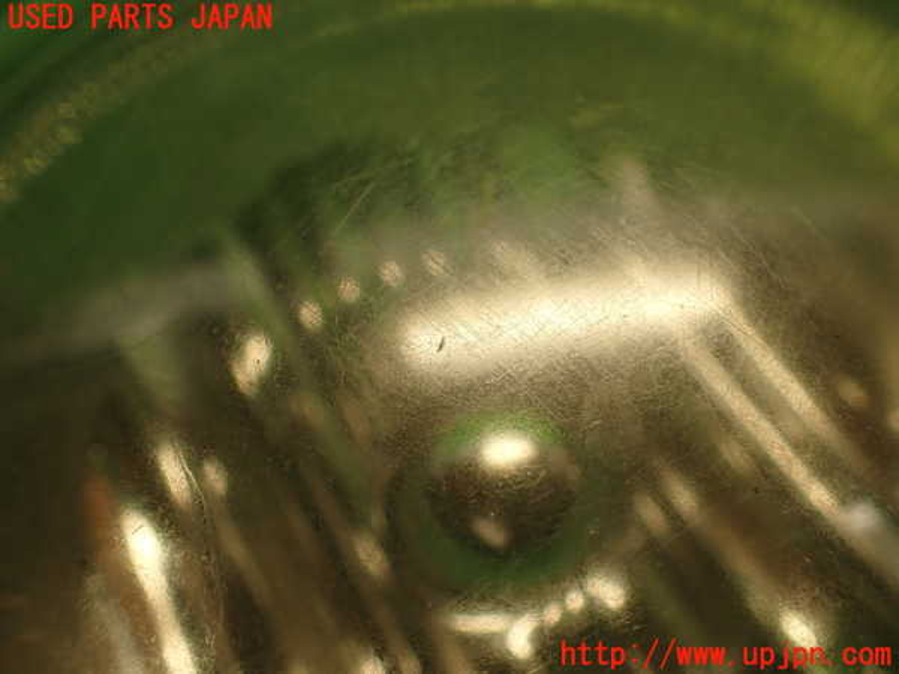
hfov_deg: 60.0
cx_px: 450
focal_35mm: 30
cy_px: 337
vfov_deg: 46.8
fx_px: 779
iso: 125
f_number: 2.3
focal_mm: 5.4
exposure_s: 1/60
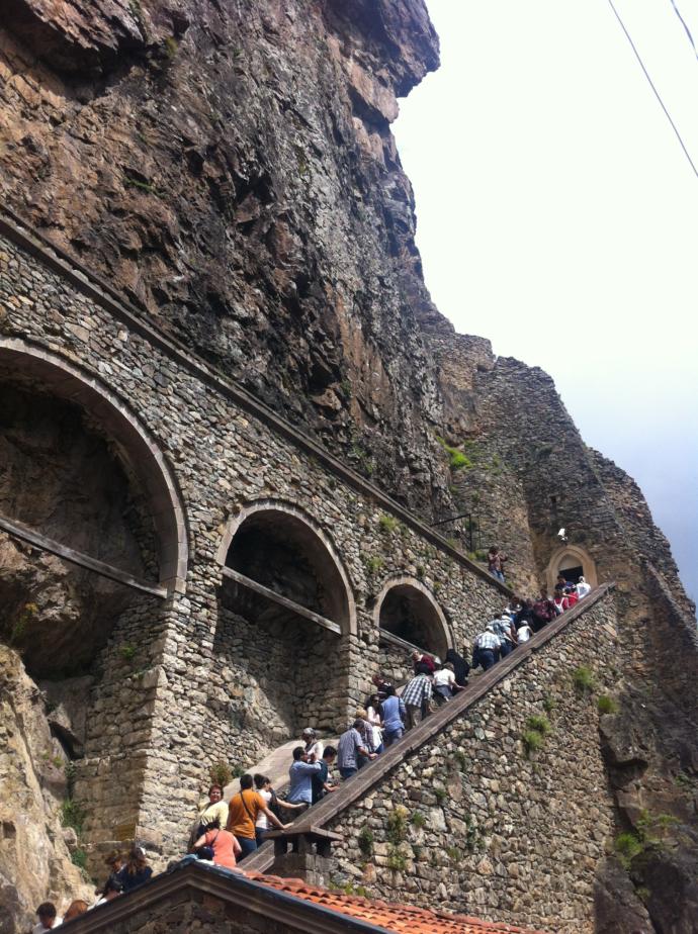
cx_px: 349
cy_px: 467
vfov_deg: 52.7
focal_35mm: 35
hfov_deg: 40.6
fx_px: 944
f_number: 2.8
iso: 80
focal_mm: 3.85
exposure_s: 1/1117
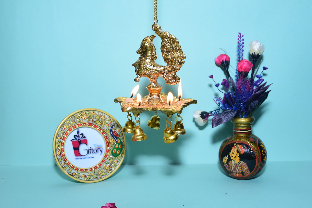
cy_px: 104
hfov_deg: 46.4
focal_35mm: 42
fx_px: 364
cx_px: 156
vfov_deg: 31.9
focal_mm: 28
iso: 250
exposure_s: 1/125
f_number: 4
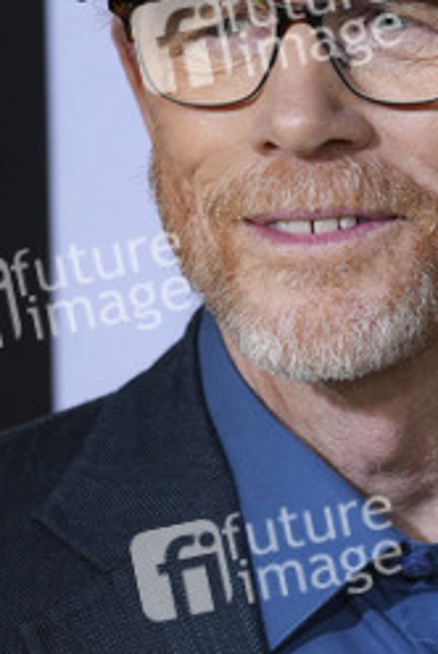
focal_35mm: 319
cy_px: 164
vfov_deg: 6.4
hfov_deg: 4.3
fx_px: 5805
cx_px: 344
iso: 1250
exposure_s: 1/400
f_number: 5.6
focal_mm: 198
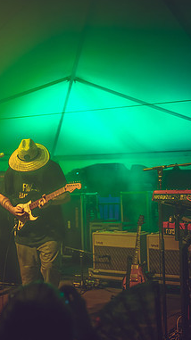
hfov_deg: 17.9
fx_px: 604
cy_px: 171
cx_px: 53
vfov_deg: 31.4
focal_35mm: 67
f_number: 2.8
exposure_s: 1/80
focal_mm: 42
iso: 800
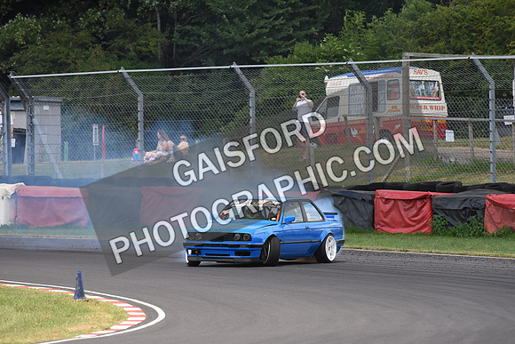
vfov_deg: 3.4
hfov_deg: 5.2
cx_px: 258
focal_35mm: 400
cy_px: 172
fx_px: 5723
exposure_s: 1/1000
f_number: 8
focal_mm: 400
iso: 2500
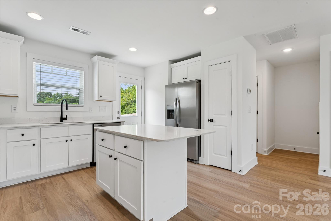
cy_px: 110
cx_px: 166
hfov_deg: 93.6
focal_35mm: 17
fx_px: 155
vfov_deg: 70.7
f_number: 13
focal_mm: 16.9
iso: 100
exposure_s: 1/4
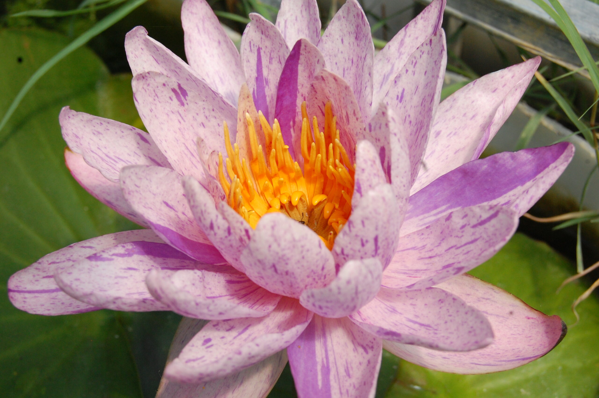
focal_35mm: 68
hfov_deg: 29.9
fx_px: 1122
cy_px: 199
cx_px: 300
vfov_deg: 20.1
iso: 800
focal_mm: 45
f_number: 13
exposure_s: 1/800
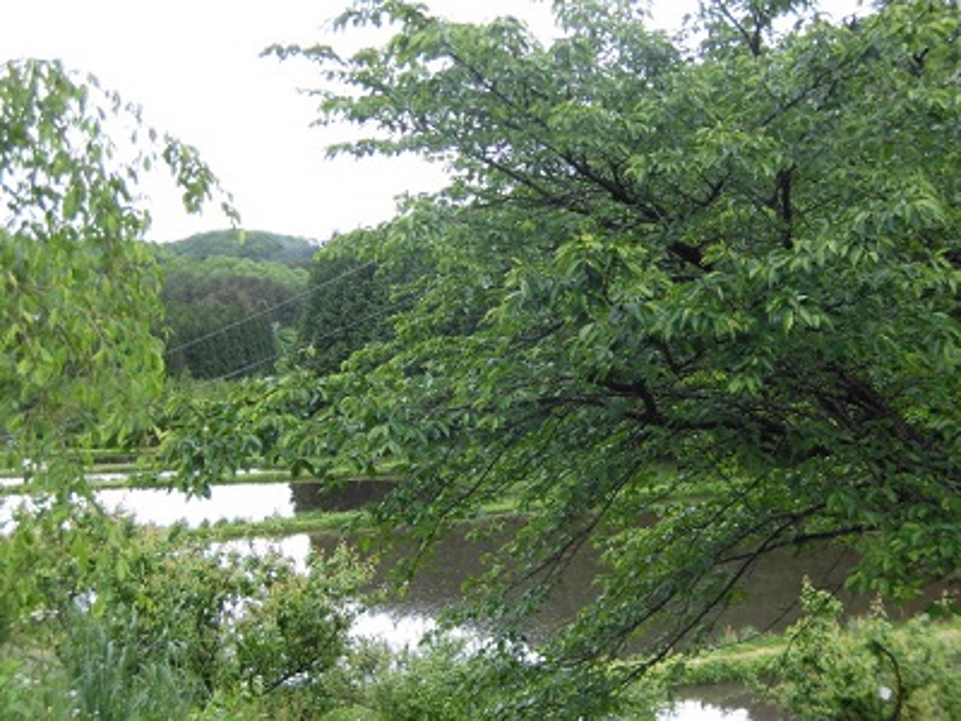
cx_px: 480
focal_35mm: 59
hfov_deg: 32.7
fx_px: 1638
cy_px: 360
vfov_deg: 24.8
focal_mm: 10.54
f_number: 4.2
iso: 125
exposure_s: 1/80
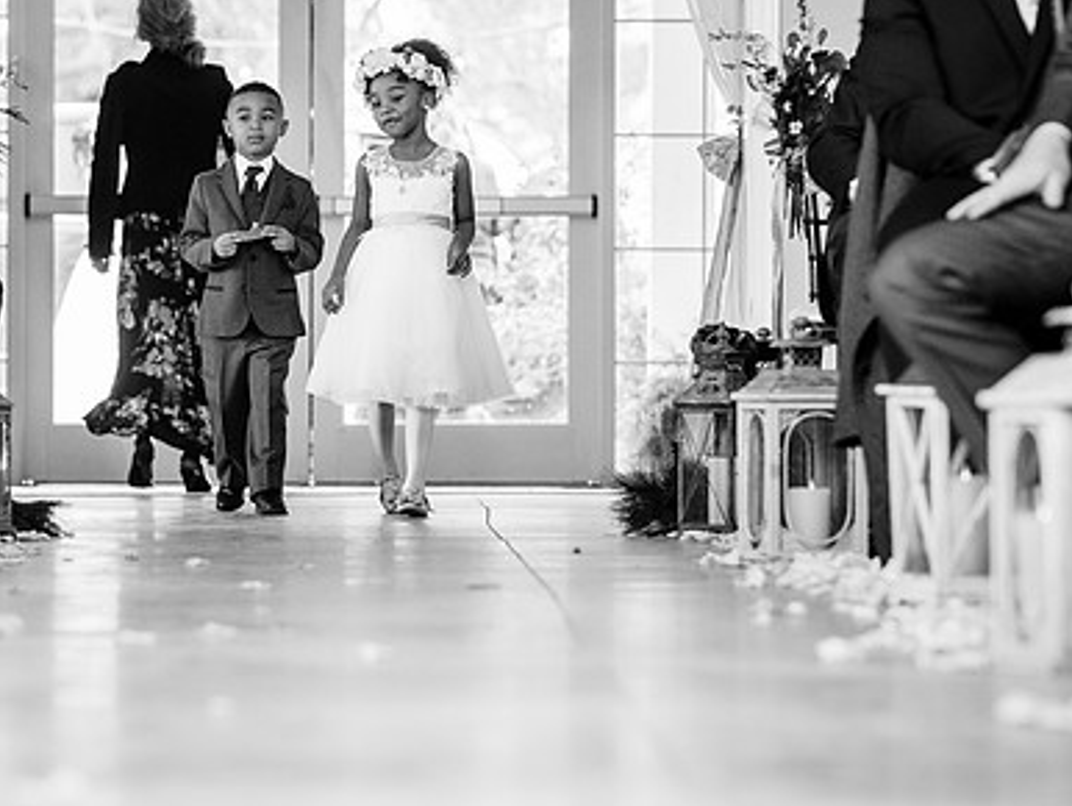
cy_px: 377
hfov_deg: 9.6
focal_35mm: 205
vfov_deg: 7.3
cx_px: 349
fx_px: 6352
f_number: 4
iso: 2000
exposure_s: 1/200
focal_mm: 135
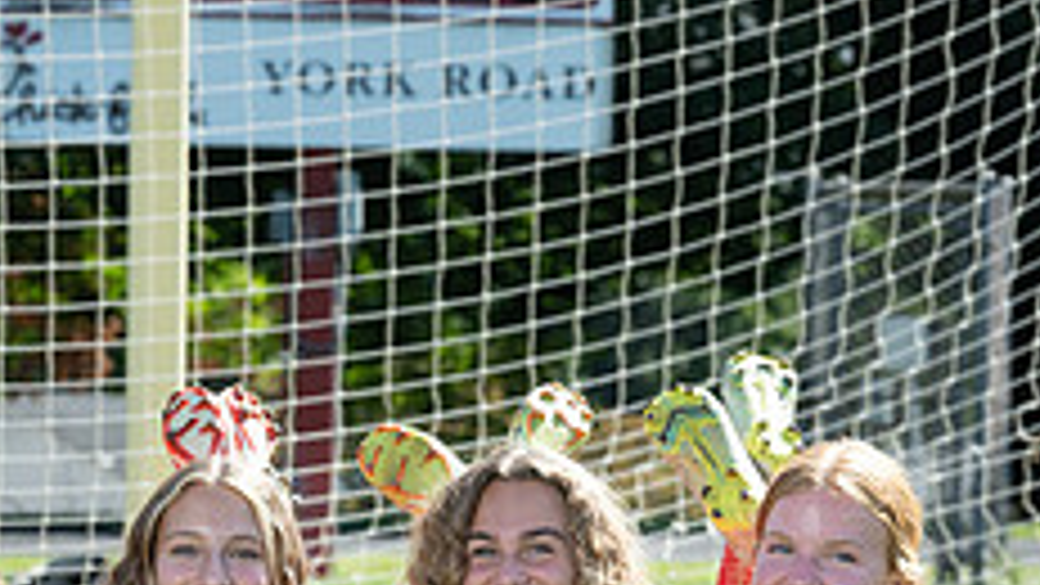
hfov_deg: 6.9
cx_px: -86
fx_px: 8522
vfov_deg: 3.9
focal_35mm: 309
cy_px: 607
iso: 200
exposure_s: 1/320
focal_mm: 88
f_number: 6.3
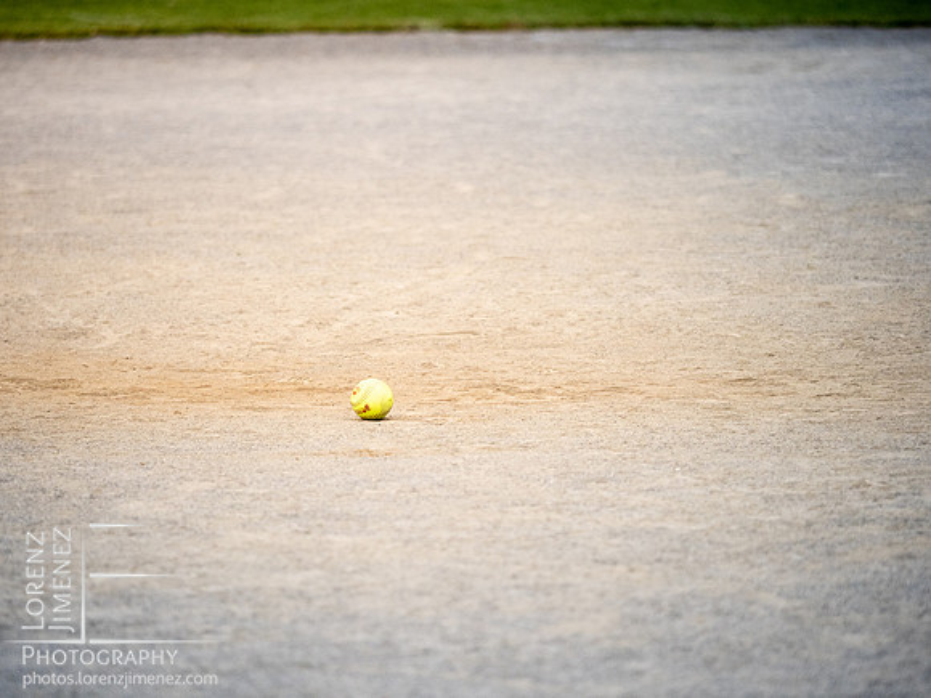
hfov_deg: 6.6
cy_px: 349
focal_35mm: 300
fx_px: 8069
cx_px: 466
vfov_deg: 5.0
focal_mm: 150
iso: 400
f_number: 2.8
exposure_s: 1/1600
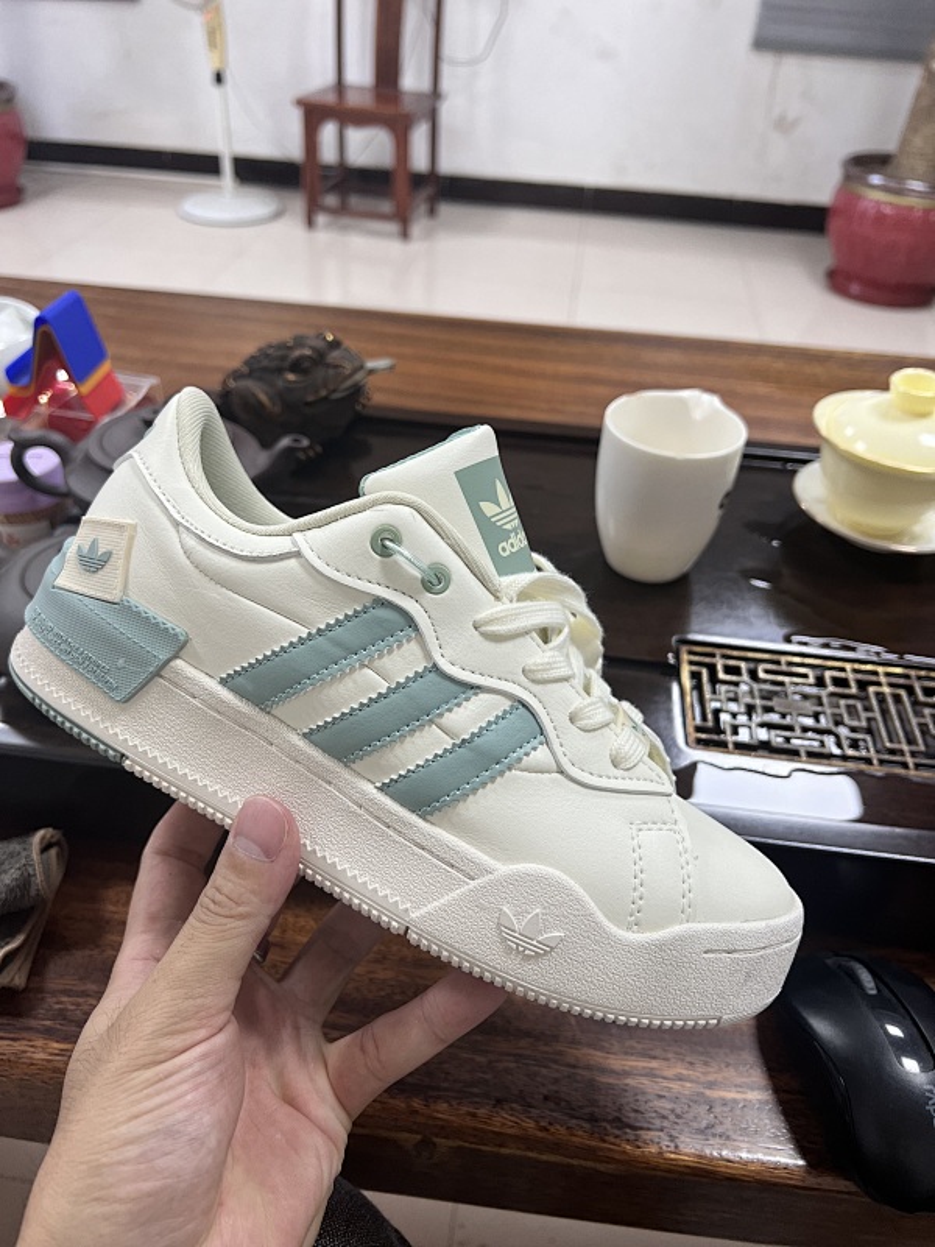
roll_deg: -2.8
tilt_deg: -38.4
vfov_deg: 67.3
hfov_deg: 53.1
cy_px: 624
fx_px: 936
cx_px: 468
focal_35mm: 26
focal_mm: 5.7
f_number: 1.5
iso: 80
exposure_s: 1/100
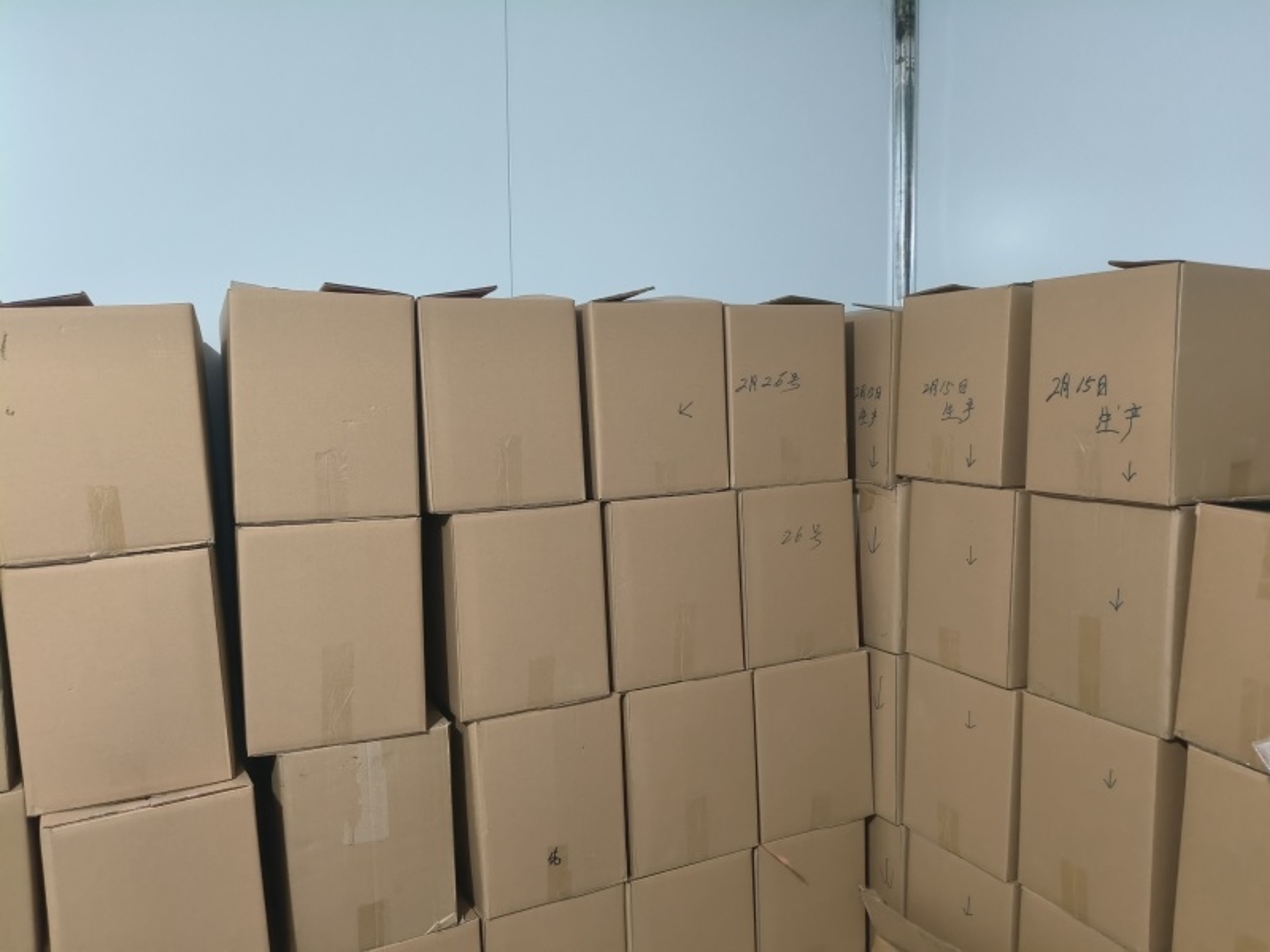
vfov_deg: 53.1
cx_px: 635
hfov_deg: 67.3
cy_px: 476
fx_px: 954
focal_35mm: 26
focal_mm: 4.84
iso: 1250
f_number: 1.8
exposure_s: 1/50.1
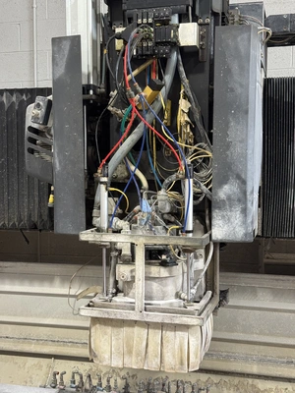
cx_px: 148
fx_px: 545
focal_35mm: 48
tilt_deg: -3.2
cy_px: 196
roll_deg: +0.2
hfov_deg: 30.3
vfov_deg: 39.7
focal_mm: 6.76
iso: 125
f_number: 1.78
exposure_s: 1/60
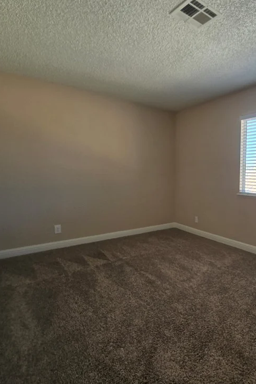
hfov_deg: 58.9
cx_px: 209
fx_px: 203
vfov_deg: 86.9
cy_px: 190
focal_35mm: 19
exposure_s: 1/120
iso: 64
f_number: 2.2
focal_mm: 2.2
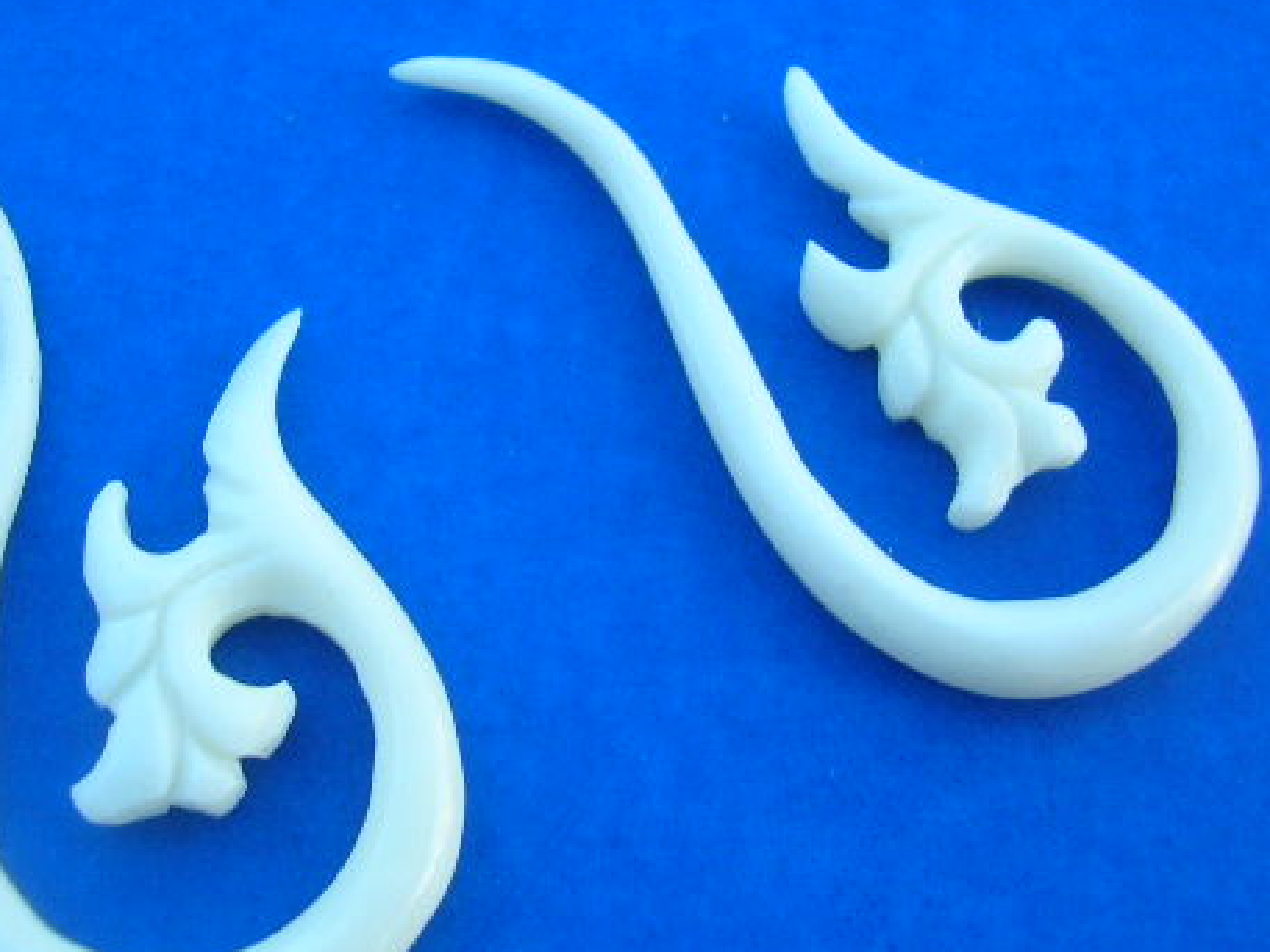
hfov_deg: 38.8
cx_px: 522
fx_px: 1798
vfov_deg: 29.7
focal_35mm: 49
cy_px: 472
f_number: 2.8
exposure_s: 1/36.3
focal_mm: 5.8
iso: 50
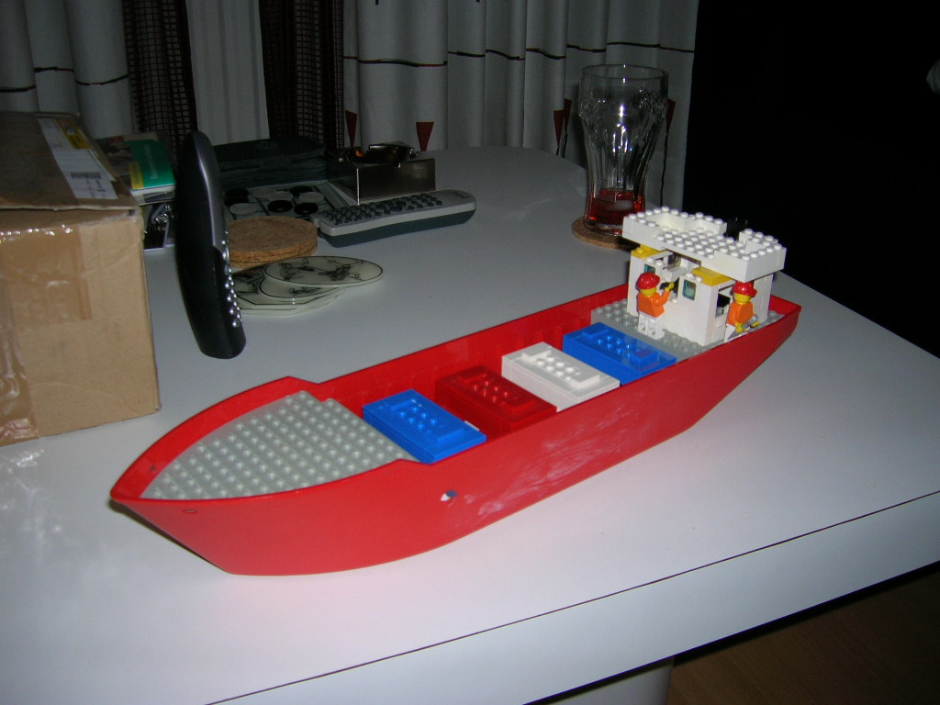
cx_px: 470
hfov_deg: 54.0
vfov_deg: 41.8
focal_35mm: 34
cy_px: 352
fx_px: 923
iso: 50
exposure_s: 1/60.1
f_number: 2.9
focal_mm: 5.7
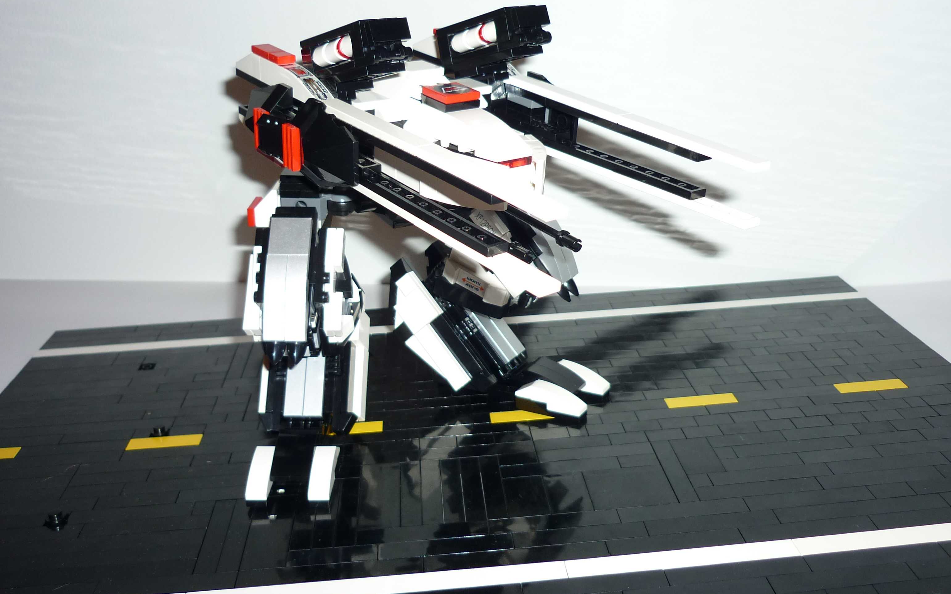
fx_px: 959
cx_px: 469
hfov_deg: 52.7
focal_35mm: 37
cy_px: 236
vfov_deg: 34.3
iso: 100
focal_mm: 5.5
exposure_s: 1/30
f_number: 2.8
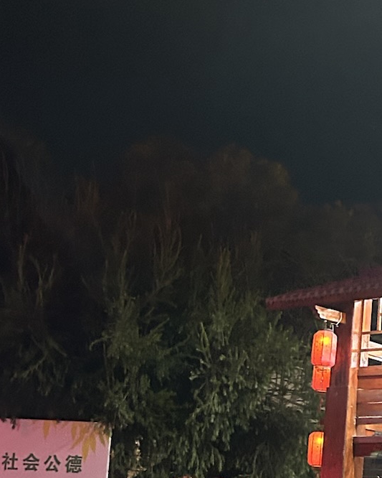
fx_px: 1102
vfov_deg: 23.6
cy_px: 451
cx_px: 434
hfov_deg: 18.8
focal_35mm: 78
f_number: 1.5
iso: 500
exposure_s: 1/35
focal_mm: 5.7
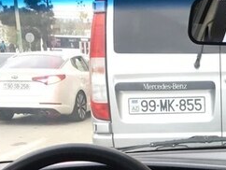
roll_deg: +0.8
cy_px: 222
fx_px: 516
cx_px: 234
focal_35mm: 79
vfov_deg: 17.5
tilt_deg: -15.5
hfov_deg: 23.5
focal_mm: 4.15
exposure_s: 1/33
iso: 32
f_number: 2.2
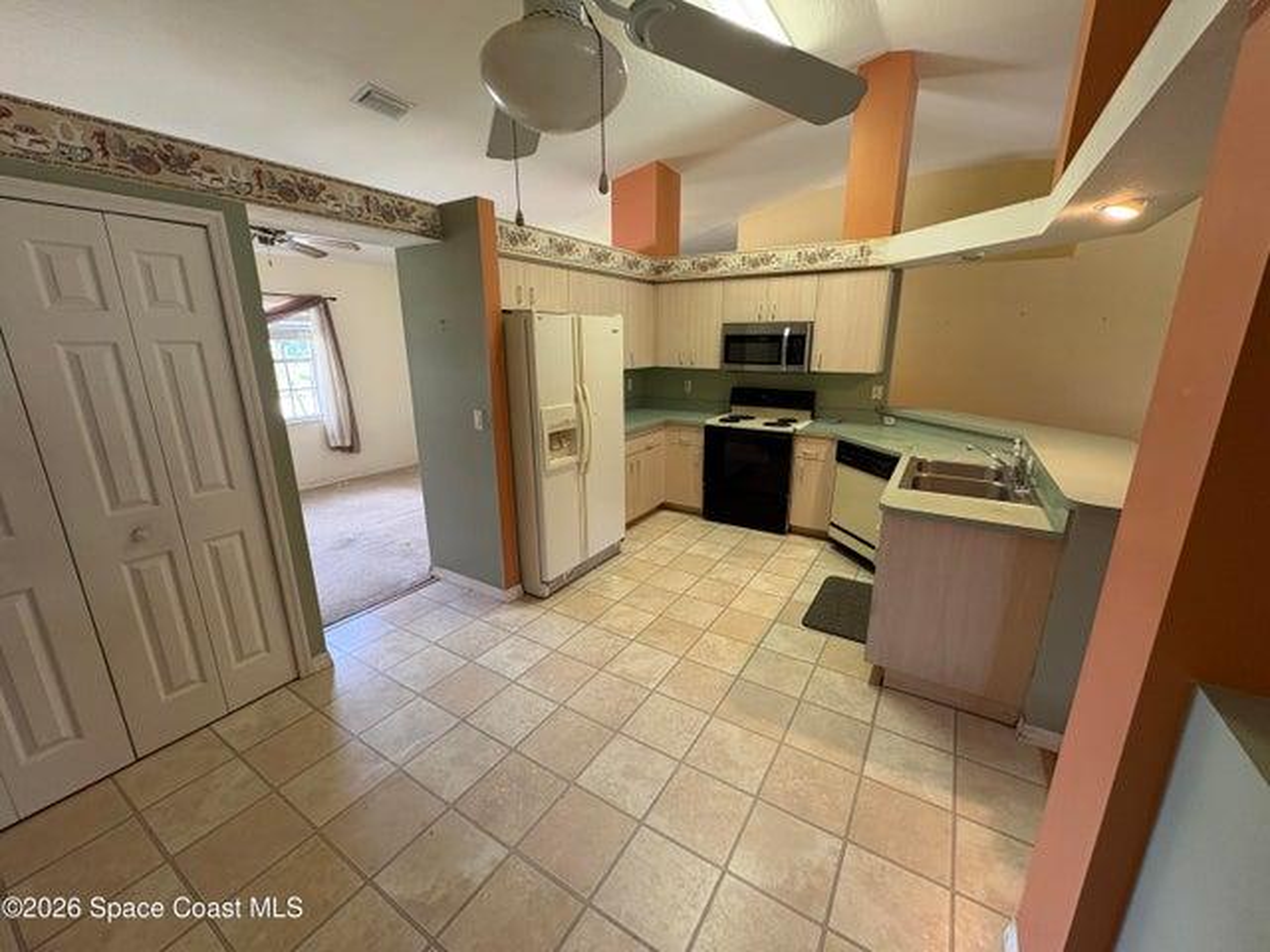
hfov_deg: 102.1
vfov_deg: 85.7
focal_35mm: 14
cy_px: 476
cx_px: 635
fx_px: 514
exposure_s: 1/60
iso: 200
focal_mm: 2.22
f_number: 2.2
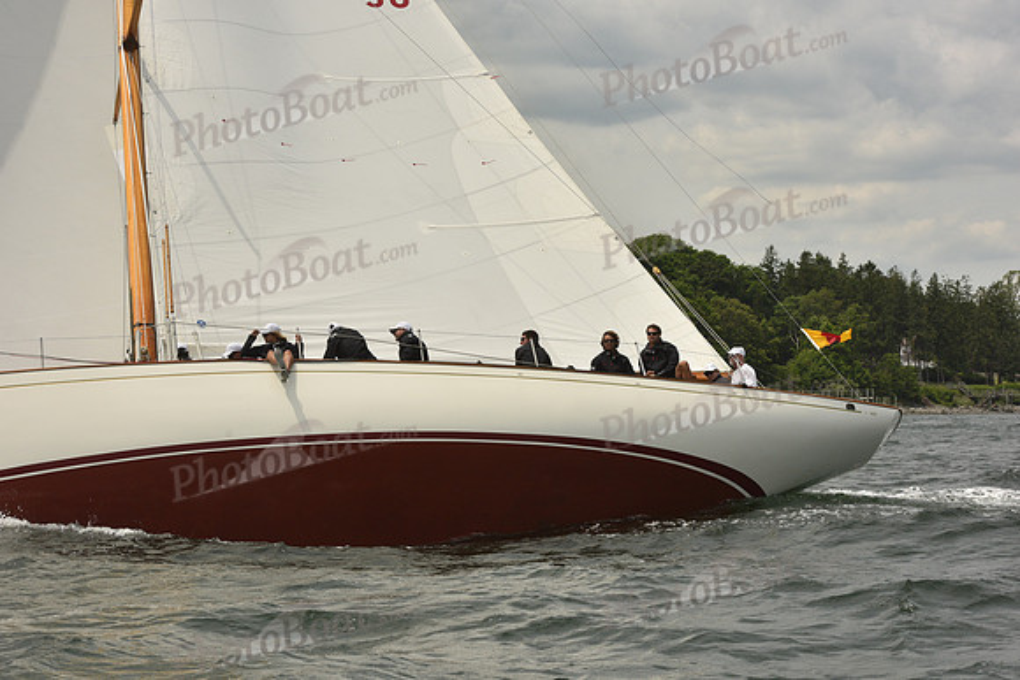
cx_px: 510
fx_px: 1984
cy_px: 340
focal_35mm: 70
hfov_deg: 28.8
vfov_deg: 19.5
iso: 400
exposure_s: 1/1600
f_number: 10
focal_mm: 70
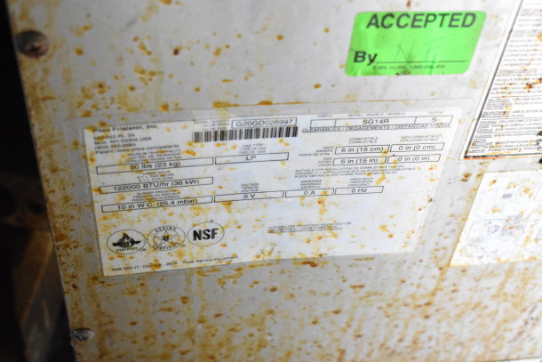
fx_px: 858
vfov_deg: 23.8
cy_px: 181
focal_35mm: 57
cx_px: 271
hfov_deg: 35.0
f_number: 4.8
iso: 2800
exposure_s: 1/60
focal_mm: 38
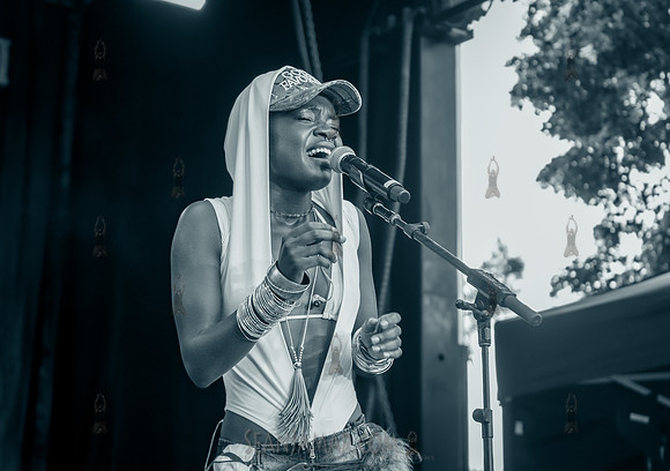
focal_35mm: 104
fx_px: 1971
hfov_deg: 19.3
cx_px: 327
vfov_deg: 13.6
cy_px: 174
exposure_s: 1/800
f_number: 4
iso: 1000
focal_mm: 70
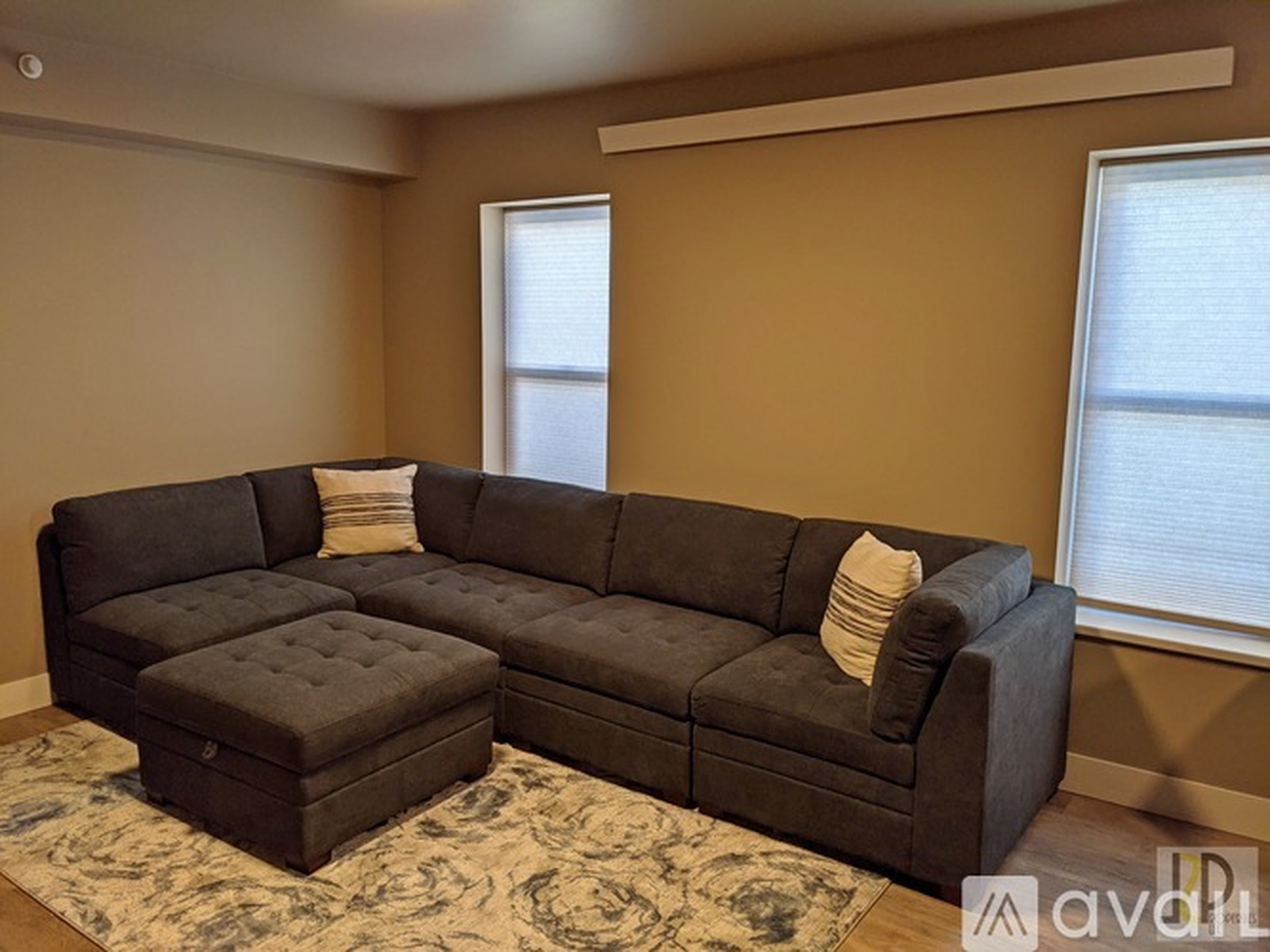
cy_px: 476
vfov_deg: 51.3
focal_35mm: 27
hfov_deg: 65.3
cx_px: 635
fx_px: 990
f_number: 1.73
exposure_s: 1/60
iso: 59
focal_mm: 4.38
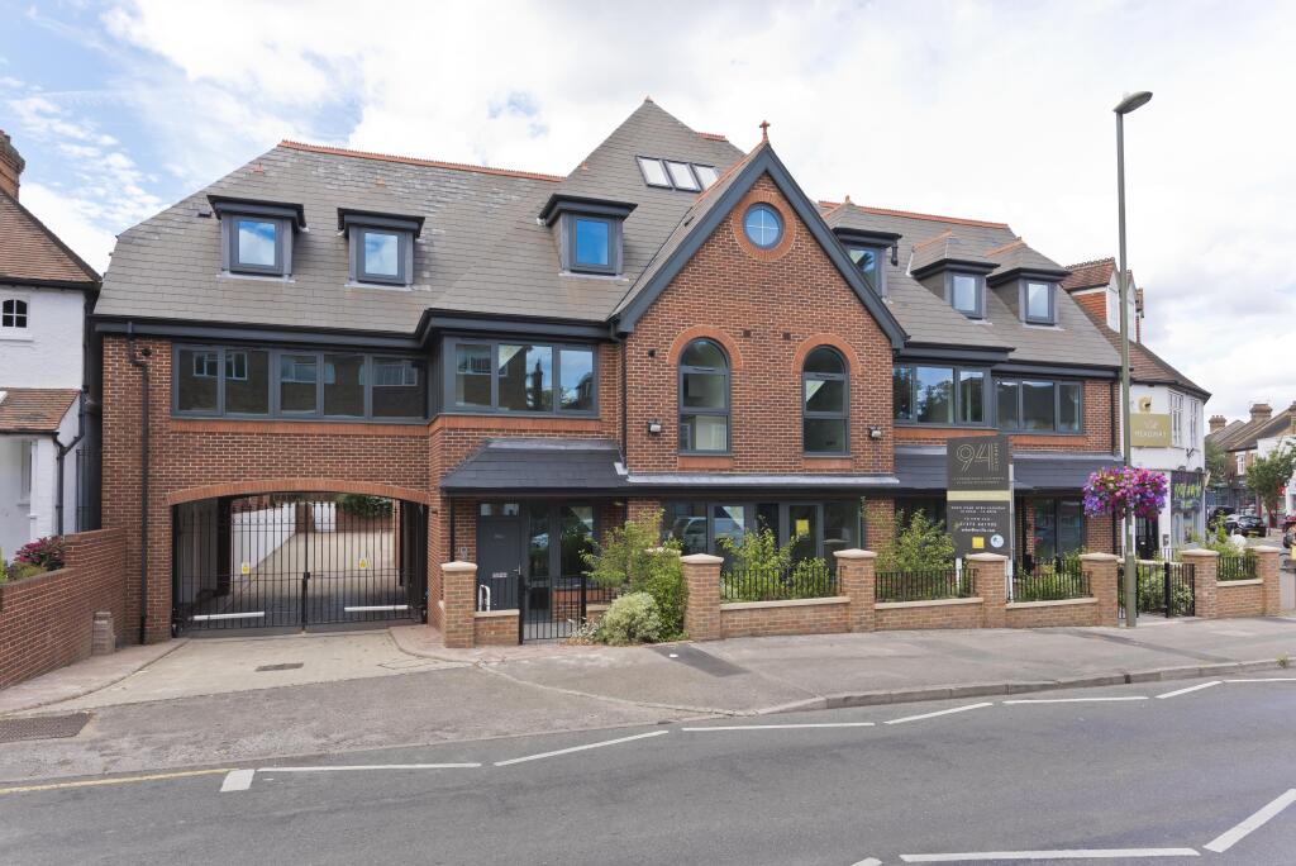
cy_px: 433
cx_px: 648
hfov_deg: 81.2
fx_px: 756
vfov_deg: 59.6
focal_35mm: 21
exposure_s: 1/250
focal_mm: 21
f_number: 9
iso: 400
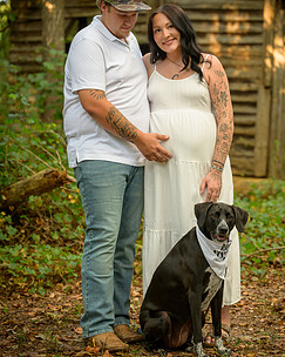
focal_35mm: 146
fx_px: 1540
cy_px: 168
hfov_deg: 10.6
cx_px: 168
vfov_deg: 13.2
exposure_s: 1/125
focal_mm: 105
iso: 1100
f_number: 3.3
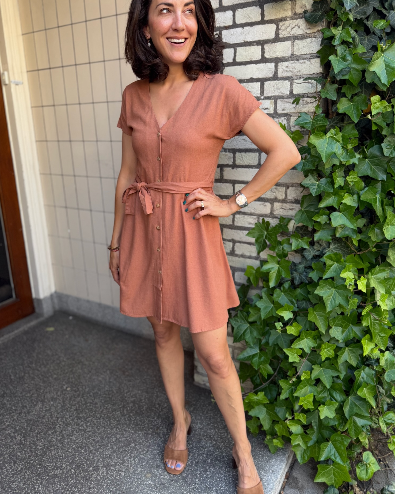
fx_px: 380
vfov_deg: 66.0
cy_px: 230
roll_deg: +1.1
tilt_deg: -15.3
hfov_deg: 54.9
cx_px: 200
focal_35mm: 26
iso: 64
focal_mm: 6.76
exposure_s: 1/180
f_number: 1.78
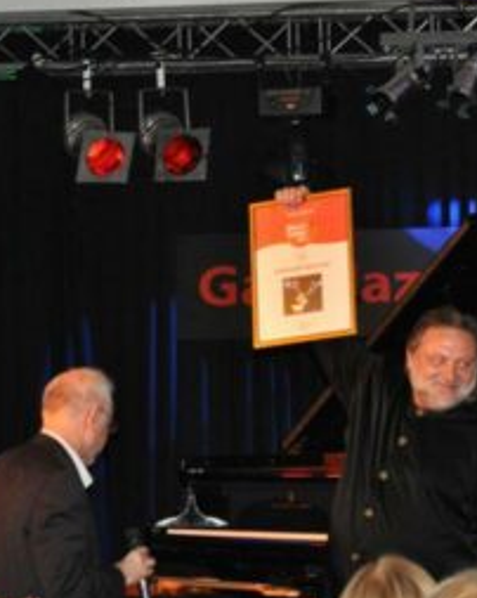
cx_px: 309
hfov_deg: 8.3
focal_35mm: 187
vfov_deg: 10.3
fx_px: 3304
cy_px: 307
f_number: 4.5
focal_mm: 70
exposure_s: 1/60
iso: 800
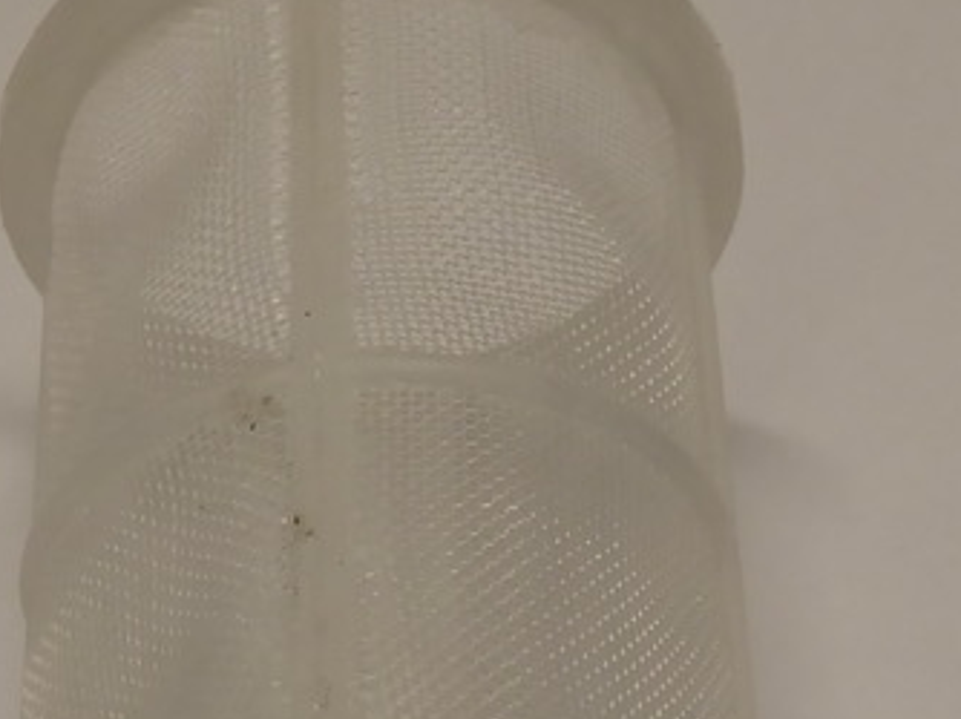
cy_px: 577
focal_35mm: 143
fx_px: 3967
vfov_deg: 10.3
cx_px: 380
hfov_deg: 13.8
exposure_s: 1/60
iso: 200
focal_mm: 9
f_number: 4.1
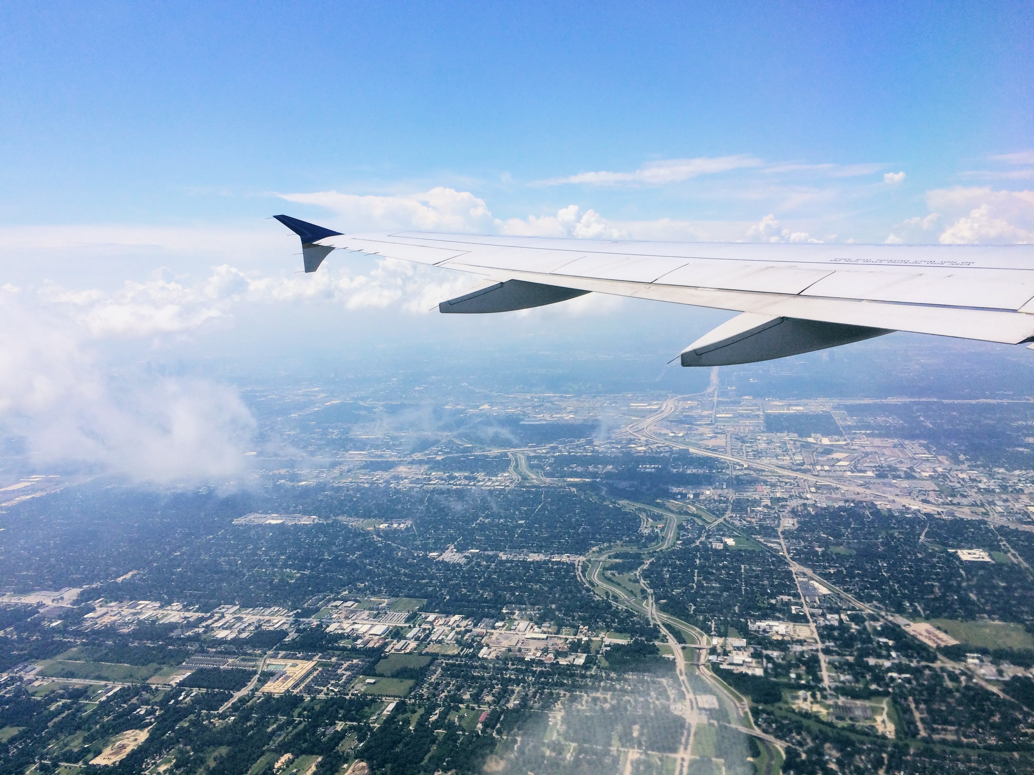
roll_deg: -0.9
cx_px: 517
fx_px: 866
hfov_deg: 61.7
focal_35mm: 29
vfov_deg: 48.2
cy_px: 388
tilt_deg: -6.3
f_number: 2.2
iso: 32
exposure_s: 1/3425
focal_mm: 4.15
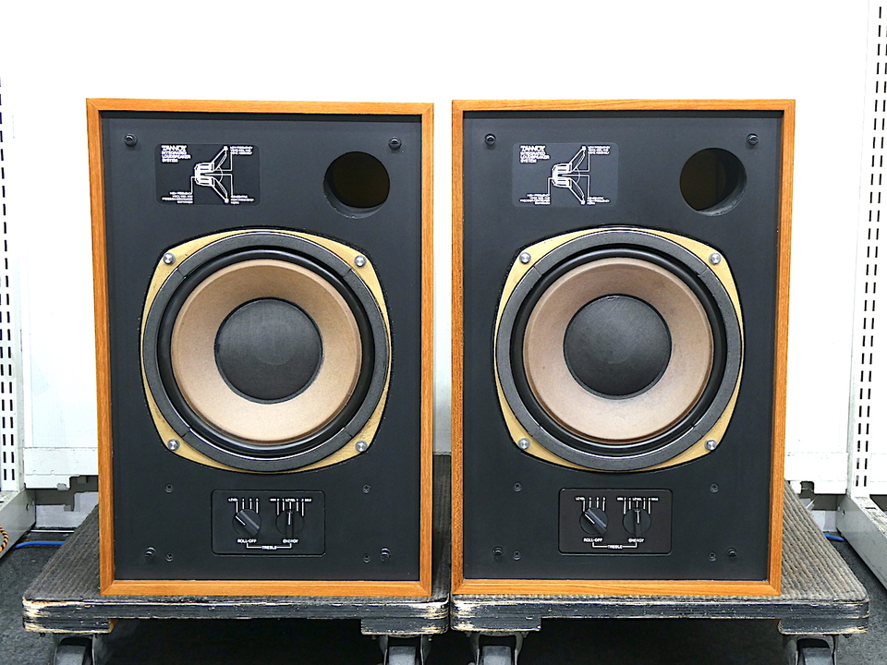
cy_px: 332
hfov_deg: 31.7
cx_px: 444
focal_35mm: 61
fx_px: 1563
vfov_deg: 24.0
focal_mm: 10.9
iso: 200
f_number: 4.3
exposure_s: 1/5
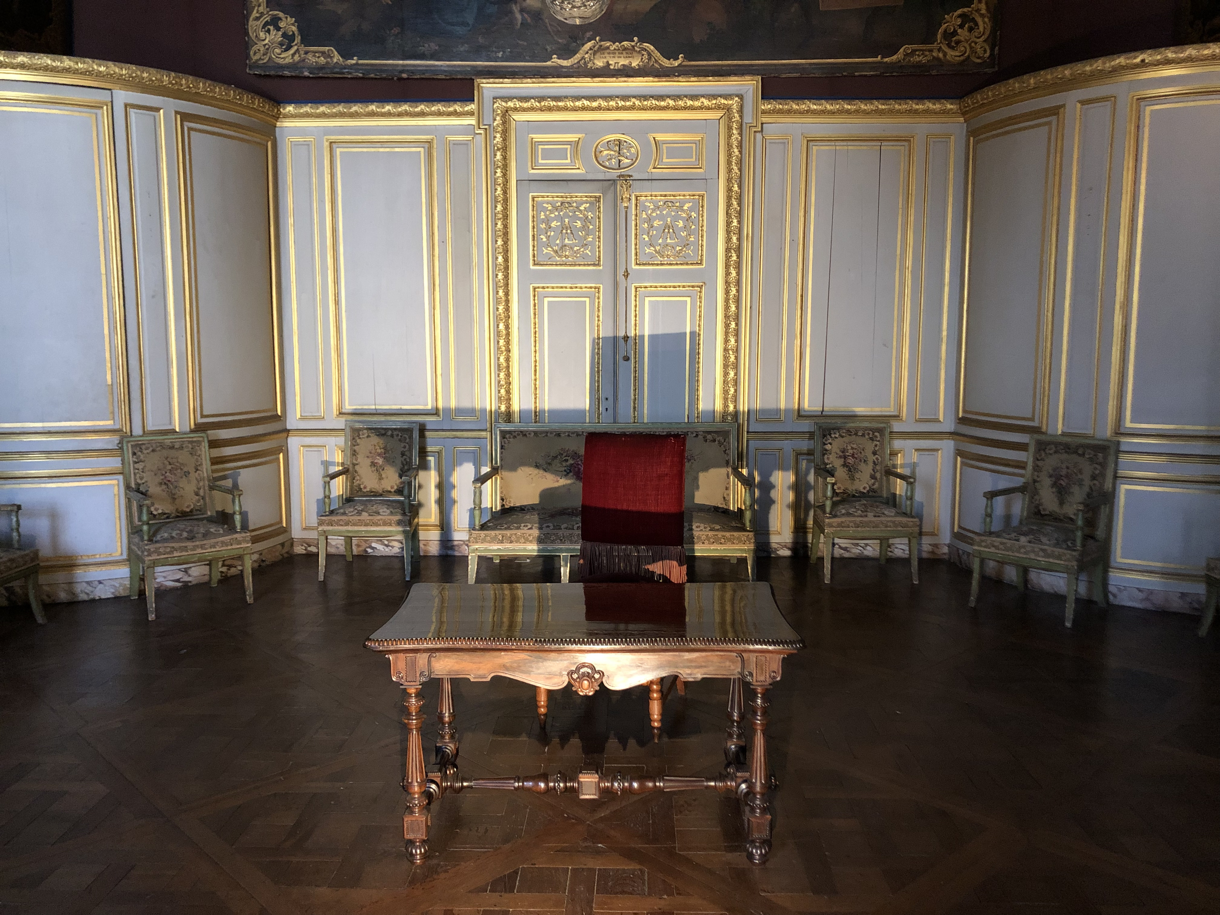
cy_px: 458
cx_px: 610
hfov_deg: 63.4
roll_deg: +0.7
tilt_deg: -7.0
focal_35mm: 28
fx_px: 987
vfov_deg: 49.7
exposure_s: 1/6
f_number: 1.8
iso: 80
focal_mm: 4
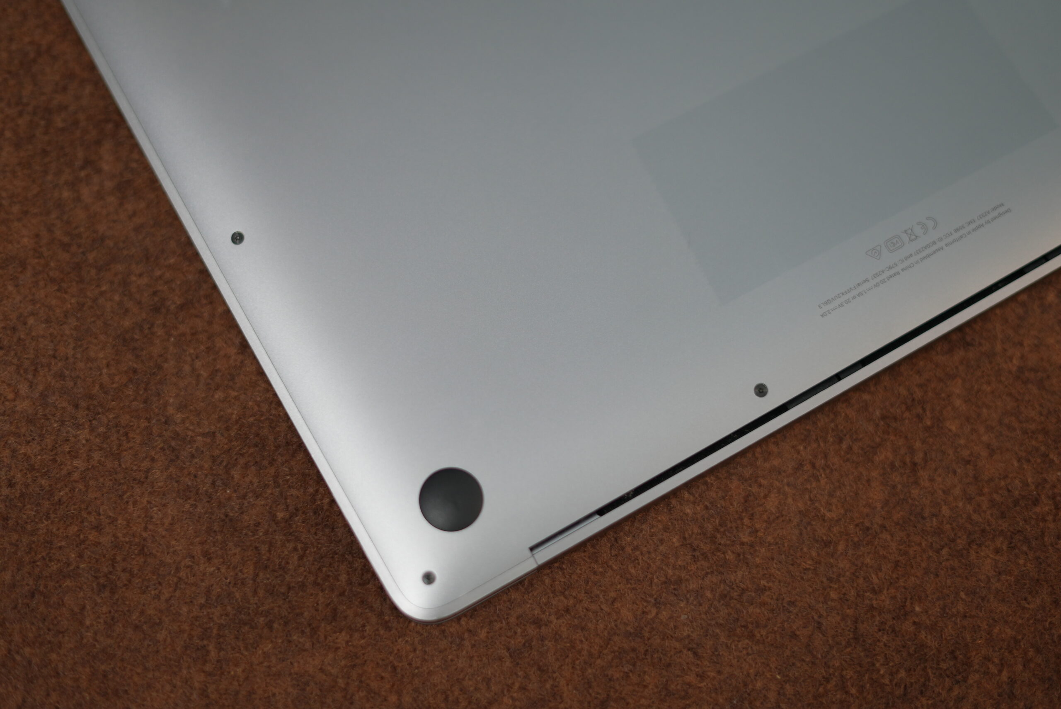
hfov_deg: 39.6
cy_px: 354
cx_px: 530
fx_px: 1474
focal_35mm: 50
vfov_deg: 27.0
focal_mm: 50
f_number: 2
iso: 320
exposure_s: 1/100
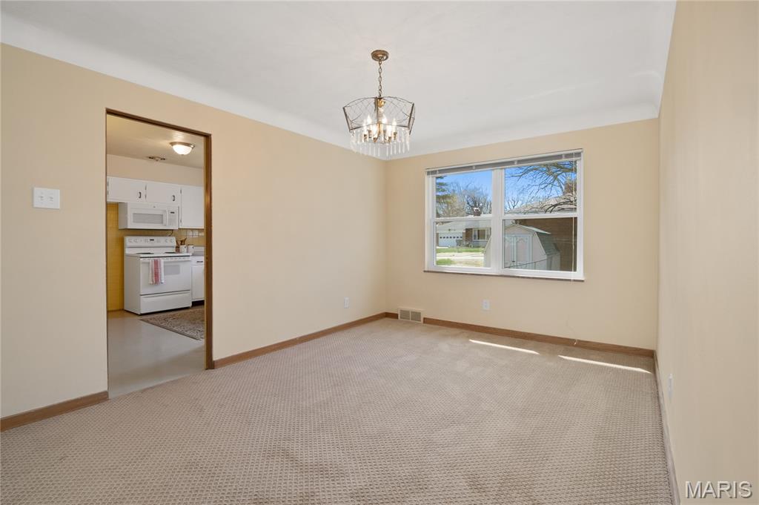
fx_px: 337
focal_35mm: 16
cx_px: 380
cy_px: 252
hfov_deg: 96.8
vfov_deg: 73.7
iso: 400
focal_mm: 8
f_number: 7.1
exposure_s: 1/15
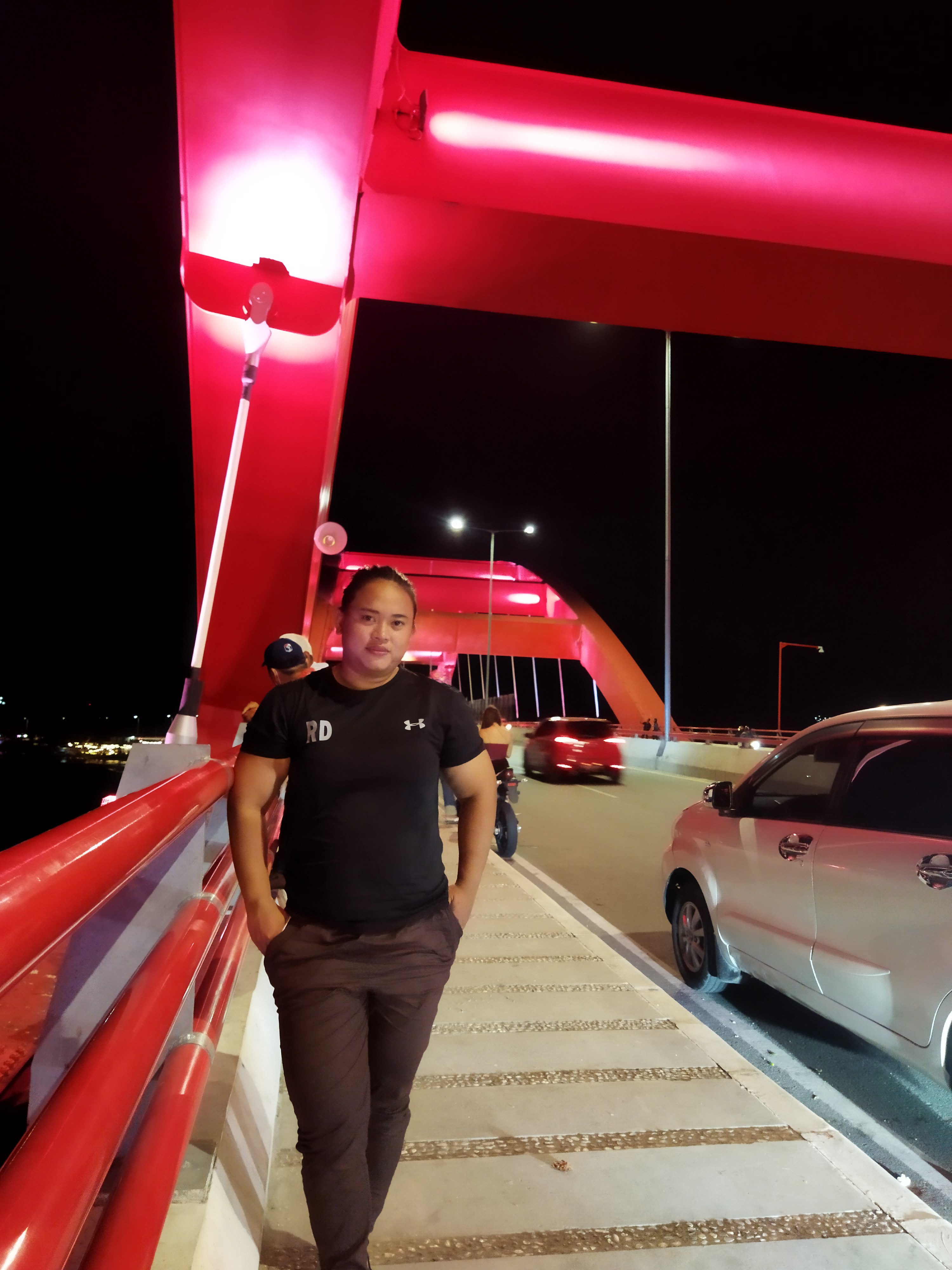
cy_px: 635
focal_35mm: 27
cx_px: 476
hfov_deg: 51.4
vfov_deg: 65.3
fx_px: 990
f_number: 1.79
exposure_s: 1/20
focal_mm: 4.71
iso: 909
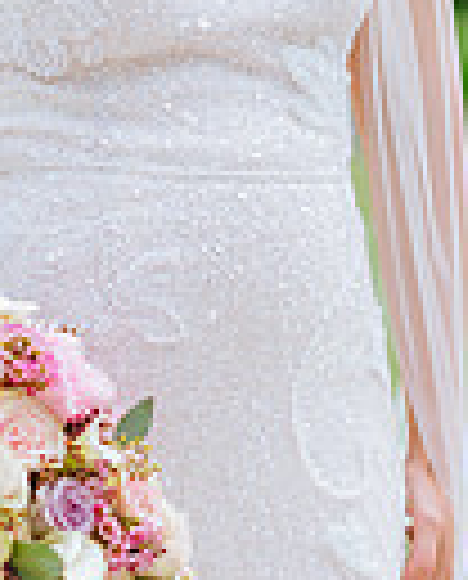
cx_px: 191
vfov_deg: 7.0
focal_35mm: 277
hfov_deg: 5.6
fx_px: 4773
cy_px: 175
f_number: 2
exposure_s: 1/2500
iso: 200
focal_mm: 85
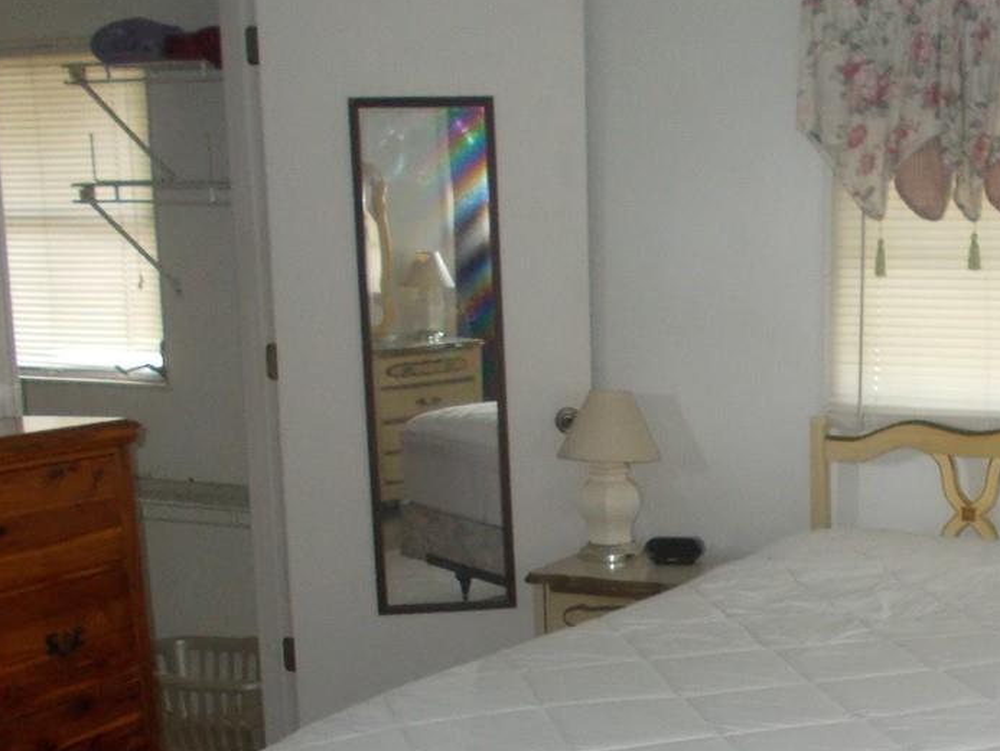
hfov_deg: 31.4
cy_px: 557
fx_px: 1734
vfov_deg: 24.2
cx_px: 797
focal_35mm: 60
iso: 200
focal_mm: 4.6
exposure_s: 1/25
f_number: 3.2
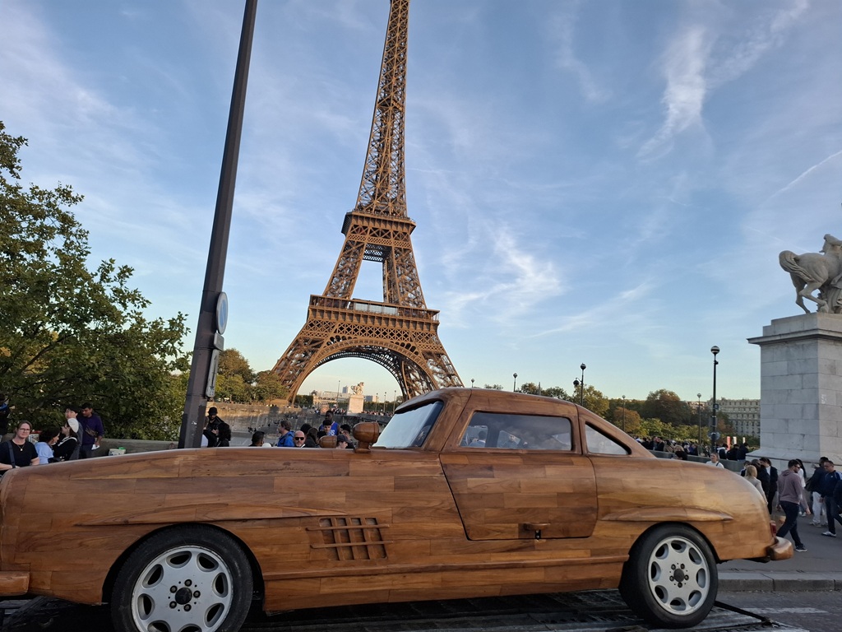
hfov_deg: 73.9
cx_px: 421
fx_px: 559
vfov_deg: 58.9
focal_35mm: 23
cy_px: 316
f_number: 1.8
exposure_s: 1/454
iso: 50
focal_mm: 5.54
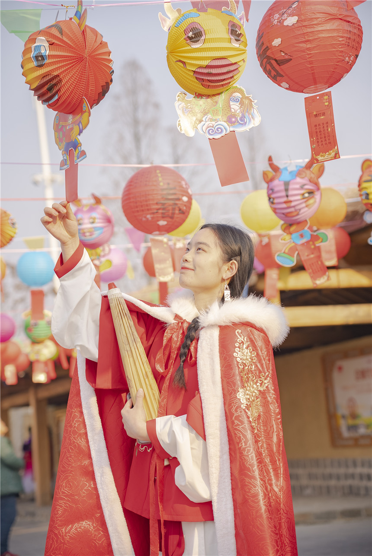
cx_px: 186
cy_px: 278
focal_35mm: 87
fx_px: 1346
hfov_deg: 15.7
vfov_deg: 23.4
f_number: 4
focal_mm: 87
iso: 200
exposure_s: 1/500
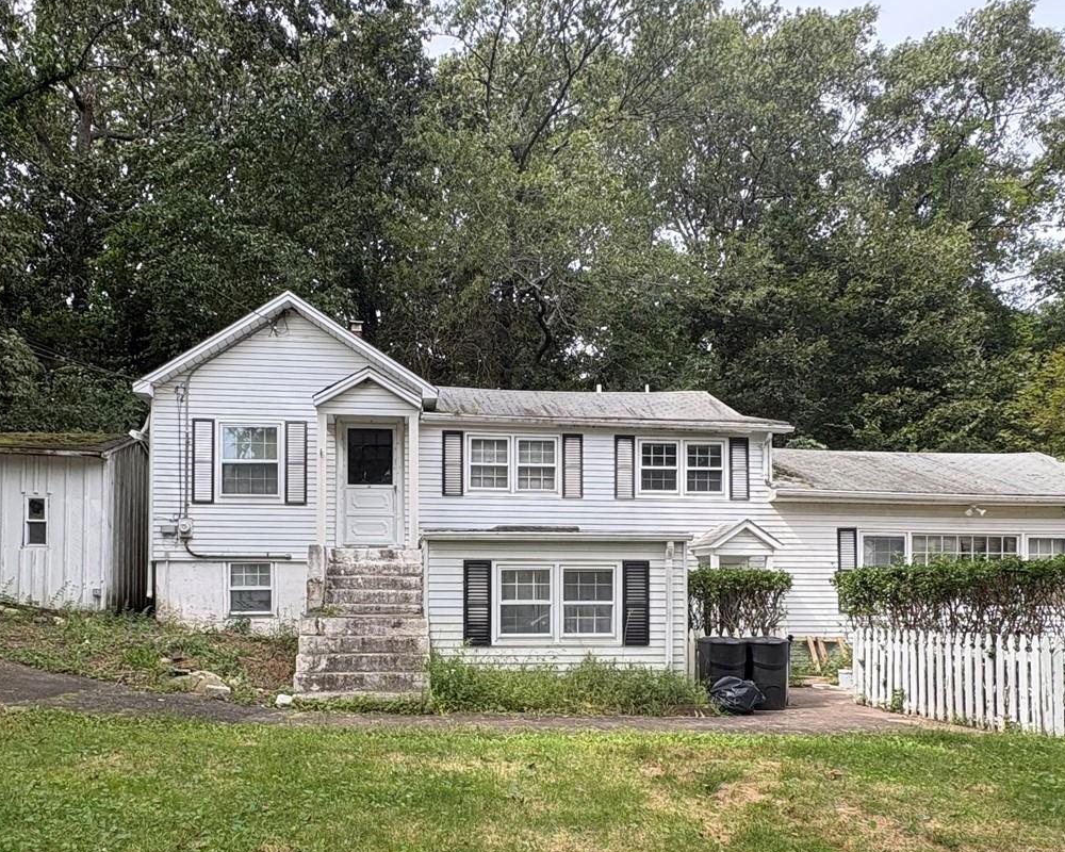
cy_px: 593
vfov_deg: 50.2
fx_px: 883
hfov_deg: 62.0
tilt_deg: +1.2
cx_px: 473
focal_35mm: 28
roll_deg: +1.6
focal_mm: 2.22
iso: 40
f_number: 2.2
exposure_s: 1/405
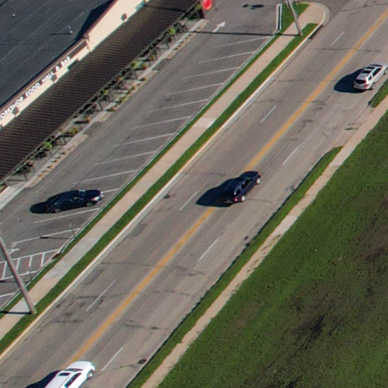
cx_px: 1350
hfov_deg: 8.8
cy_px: -229
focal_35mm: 140
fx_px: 1775
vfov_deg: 11.8
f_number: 2.8
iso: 100
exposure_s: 1/3000
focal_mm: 8.38
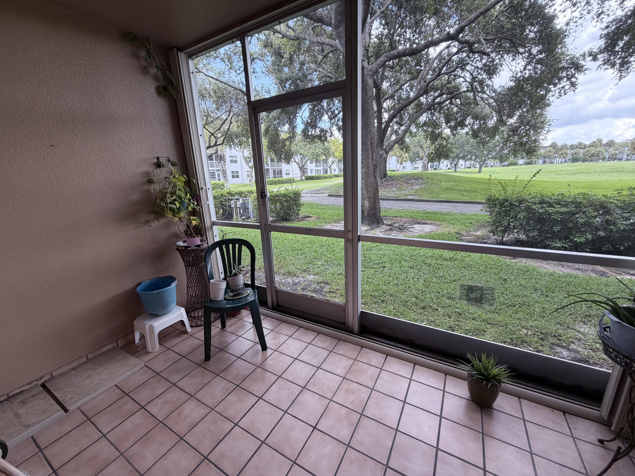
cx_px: 318
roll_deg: +3.1
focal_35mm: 14
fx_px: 257
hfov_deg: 102.1
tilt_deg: -14.3
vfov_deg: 85.7
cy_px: 238
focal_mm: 2.22
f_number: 2.2
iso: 100
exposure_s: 1/121
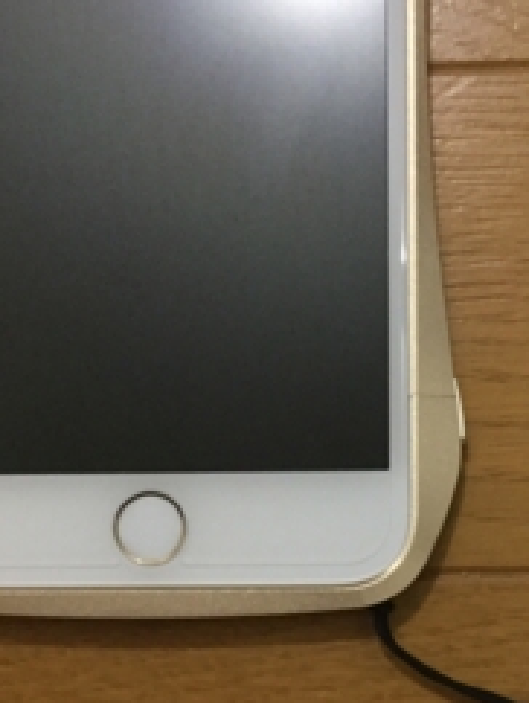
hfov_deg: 22.8
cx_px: 382
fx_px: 1302
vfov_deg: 29.7
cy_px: 540
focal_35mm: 64
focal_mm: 3.3
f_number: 2.4
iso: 250
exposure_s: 1/15
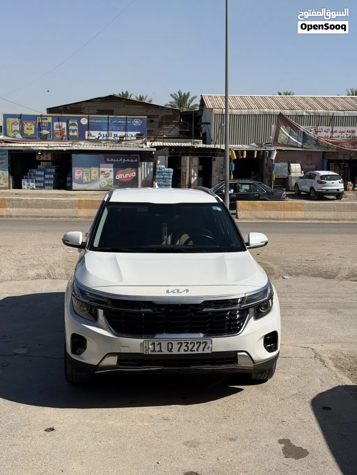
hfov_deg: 30.3
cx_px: 178
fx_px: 660
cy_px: 238
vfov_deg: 39.7
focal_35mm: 48
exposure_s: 1/6536
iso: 64
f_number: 1.78
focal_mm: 6.76
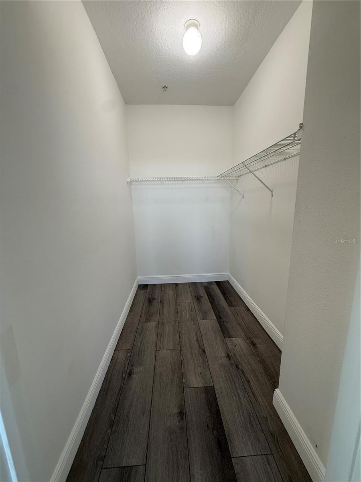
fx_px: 195
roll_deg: +1.0
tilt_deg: -10.7
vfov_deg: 102.1
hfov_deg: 85.7
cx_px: 180
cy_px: 241
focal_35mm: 14
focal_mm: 2.22
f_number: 2.2
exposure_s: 1/120
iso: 160
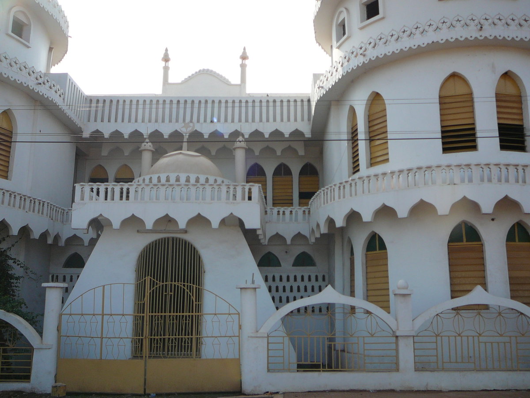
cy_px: 199
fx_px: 536
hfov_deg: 52.6
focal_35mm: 35
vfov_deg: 40.7
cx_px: 265
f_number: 2.8
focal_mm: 5.2
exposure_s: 1/800
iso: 80
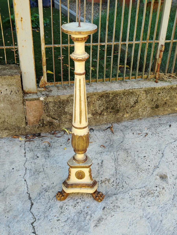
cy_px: 118
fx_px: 259
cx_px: 88
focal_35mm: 38
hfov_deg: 37.7
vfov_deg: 49.0
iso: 139
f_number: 1.75
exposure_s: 1/100
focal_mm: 5.25
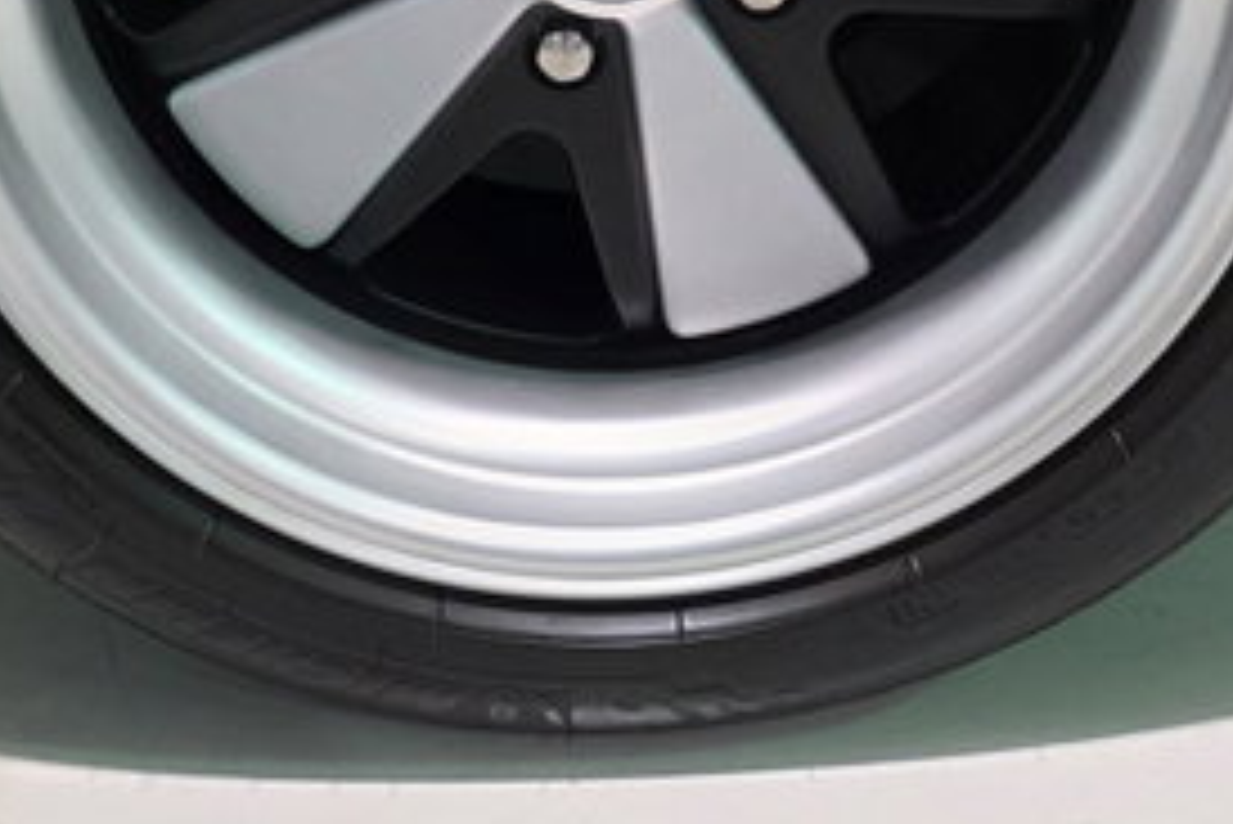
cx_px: 706
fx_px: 2296
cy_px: -140
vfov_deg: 19.3
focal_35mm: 67
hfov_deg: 30.0
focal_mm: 6.3
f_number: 1.7
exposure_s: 1/120
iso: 640
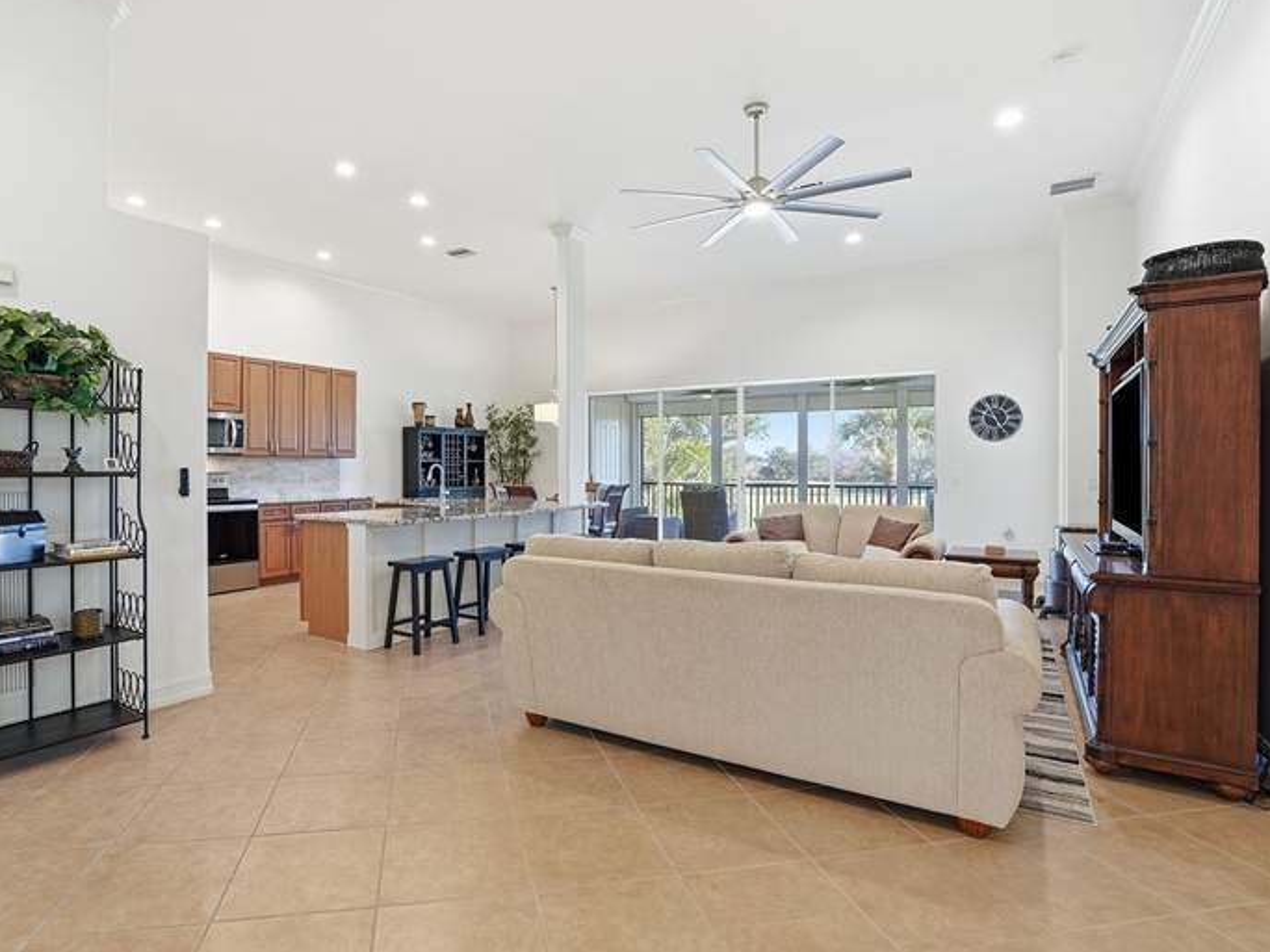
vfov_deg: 71.6
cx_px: 548
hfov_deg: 87.2
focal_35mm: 18
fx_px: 660
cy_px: 469
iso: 400
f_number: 9
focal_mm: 16
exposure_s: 1/125
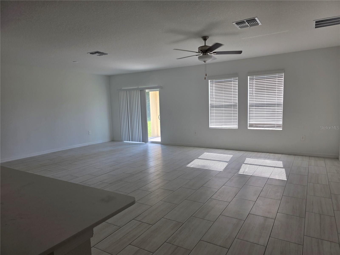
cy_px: 128
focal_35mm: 23
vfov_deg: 58.9
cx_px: 170
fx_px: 226
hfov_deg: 73.9
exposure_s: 1/180
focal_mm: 6.3
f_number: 1.7
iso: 40
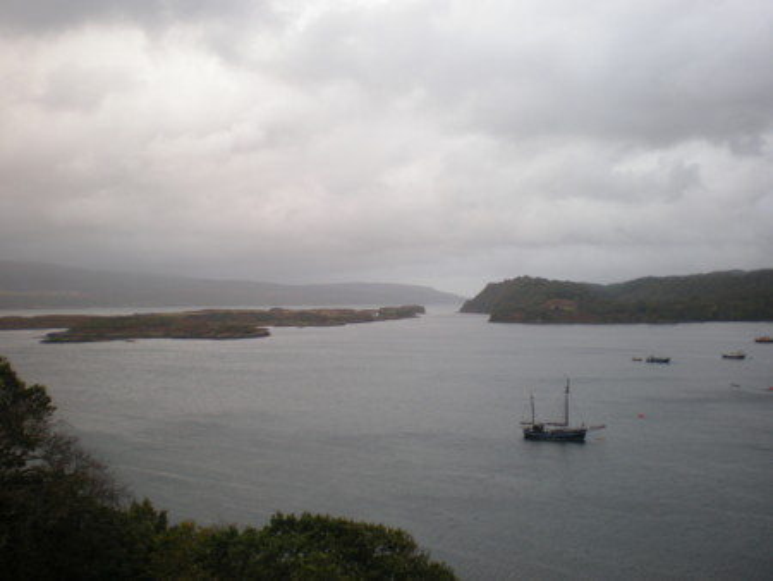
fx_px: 849
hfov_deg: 49.0
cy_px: 290
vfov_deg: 37.8
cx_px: 386
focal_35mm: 38
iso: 64
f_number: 3.1
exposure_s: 1/68.1
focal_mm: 6.3
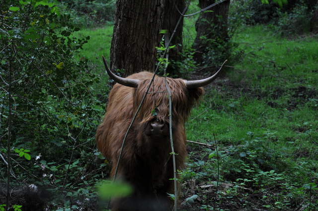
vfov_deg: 13.0
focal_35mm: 105
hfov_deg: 19.5
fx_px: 926
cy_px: 106
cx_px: 159
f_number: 5.6
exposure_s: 1/40
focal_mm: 70
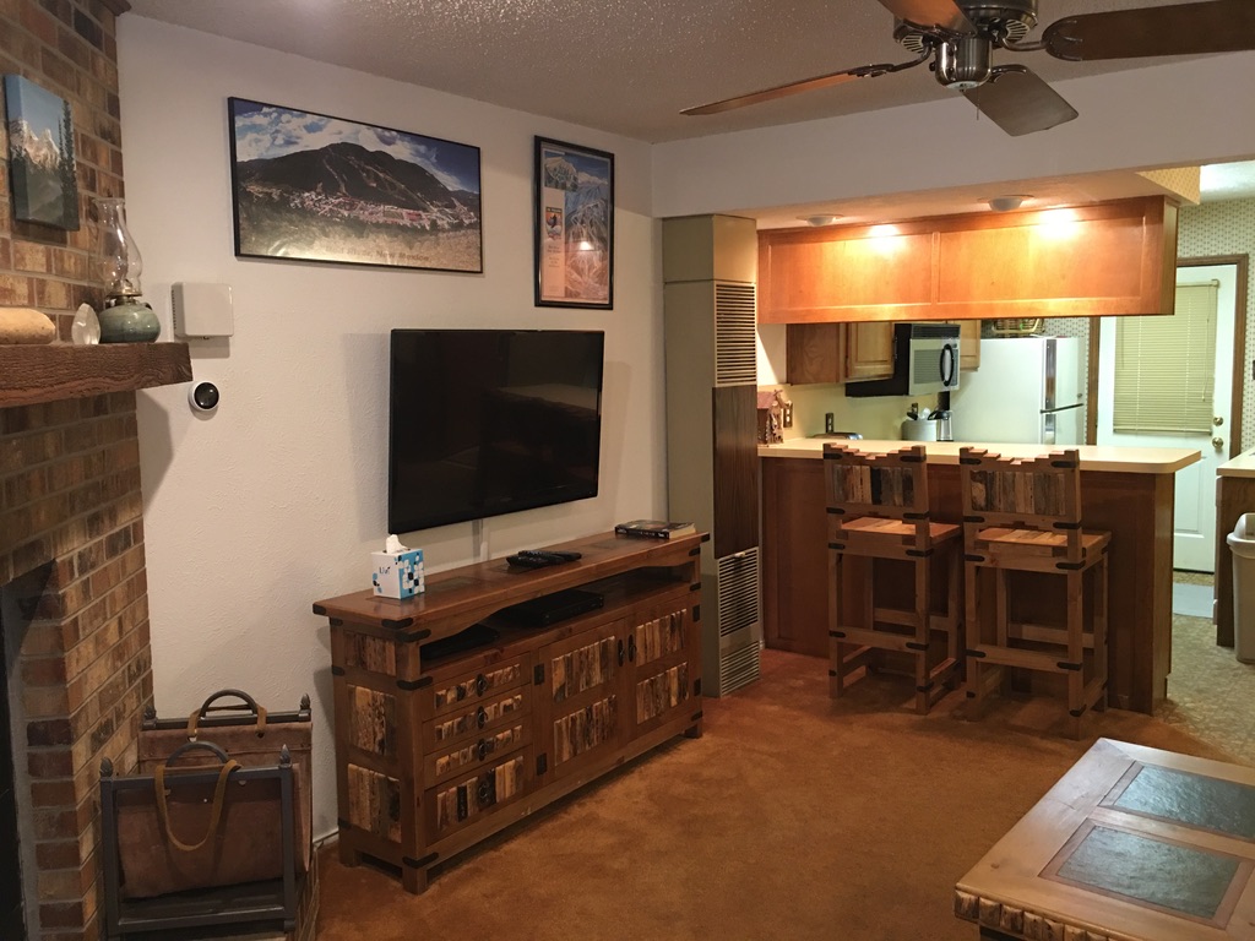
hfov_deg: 61.7
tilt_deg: -3.5
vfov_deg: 48.2
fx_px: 1051
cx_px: 628
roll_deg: +0.6
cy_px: 470
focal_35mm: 29
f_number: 2.2
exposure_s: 1/10
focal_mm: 4.15
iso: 100
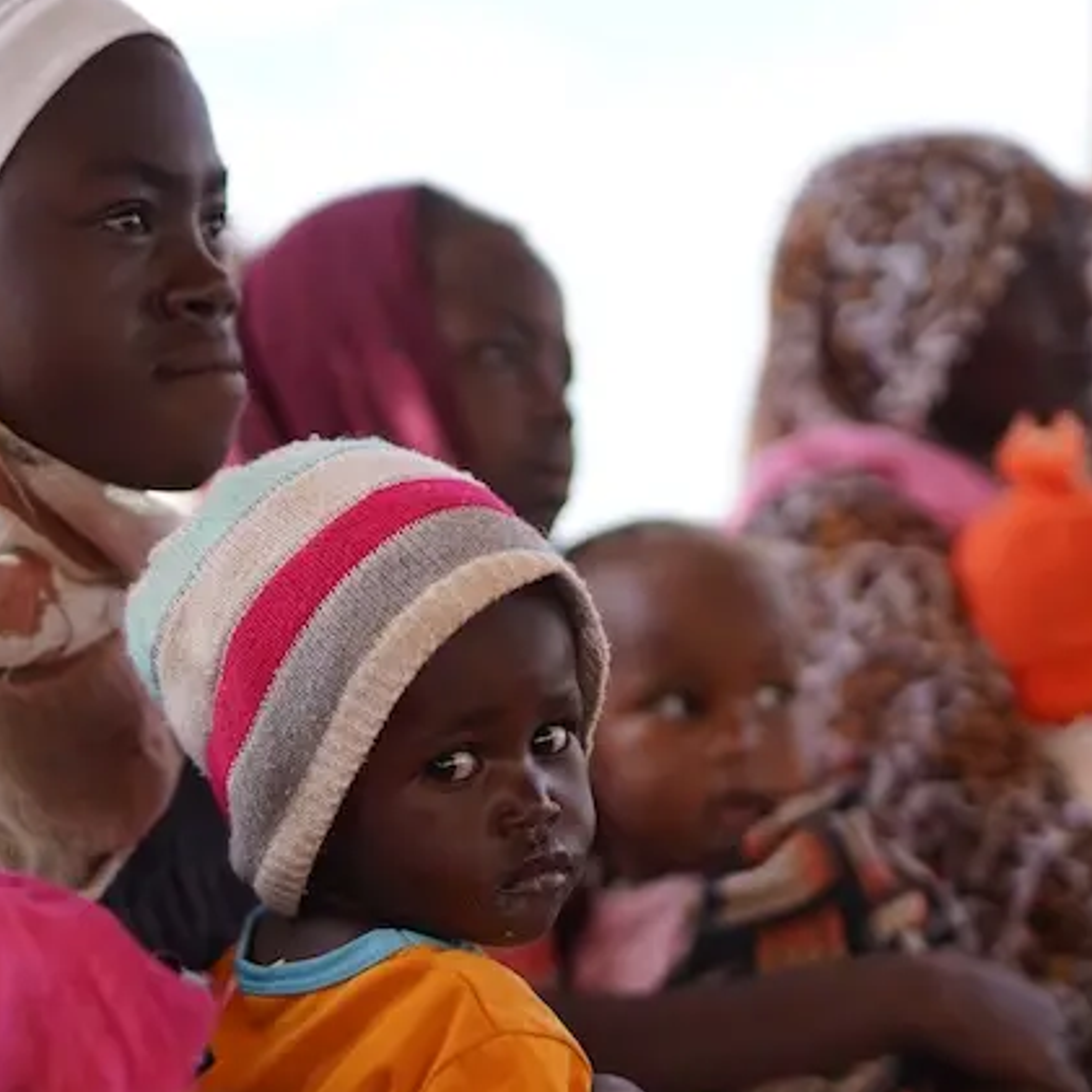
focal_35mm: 97
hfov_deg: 17.8
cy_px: 814
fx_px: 3462
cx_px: 316
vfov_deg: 17.8
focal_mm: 50
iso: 100
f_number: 1.4
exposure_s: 1/2000
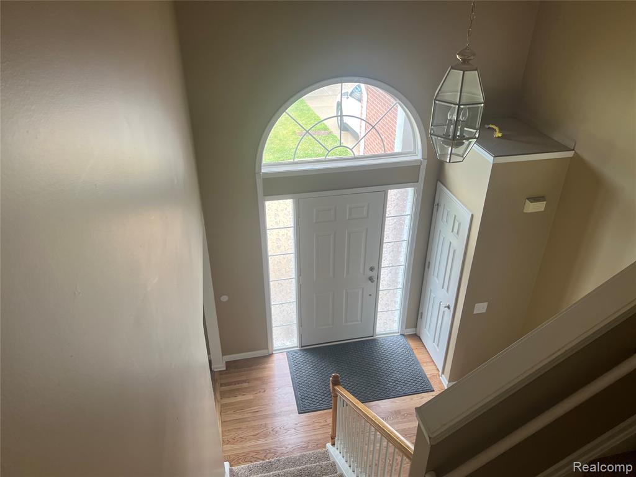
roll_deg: +0.8
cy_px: 238
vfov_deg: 53.1
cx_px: 318
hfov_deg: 67.3
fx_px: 478
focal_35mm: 26
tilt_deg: -30.7
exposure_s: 1/121
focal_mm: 5.7
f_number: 1.5
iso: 64
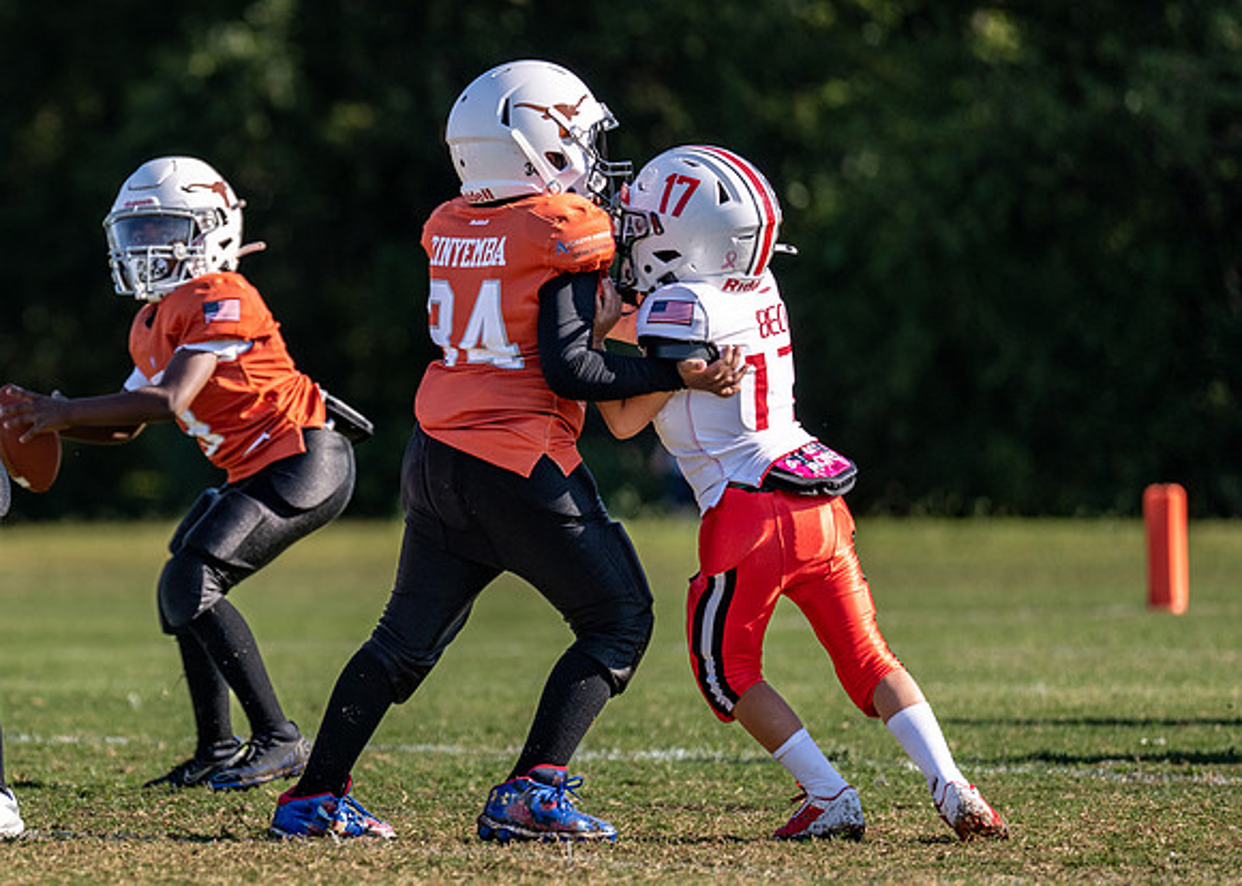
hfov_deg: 5.5
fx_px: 12892
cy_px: 459
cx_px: 102
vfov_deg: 3.9
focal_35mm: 366
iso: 160
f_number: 2.8
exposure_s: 1/3200
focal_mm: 200
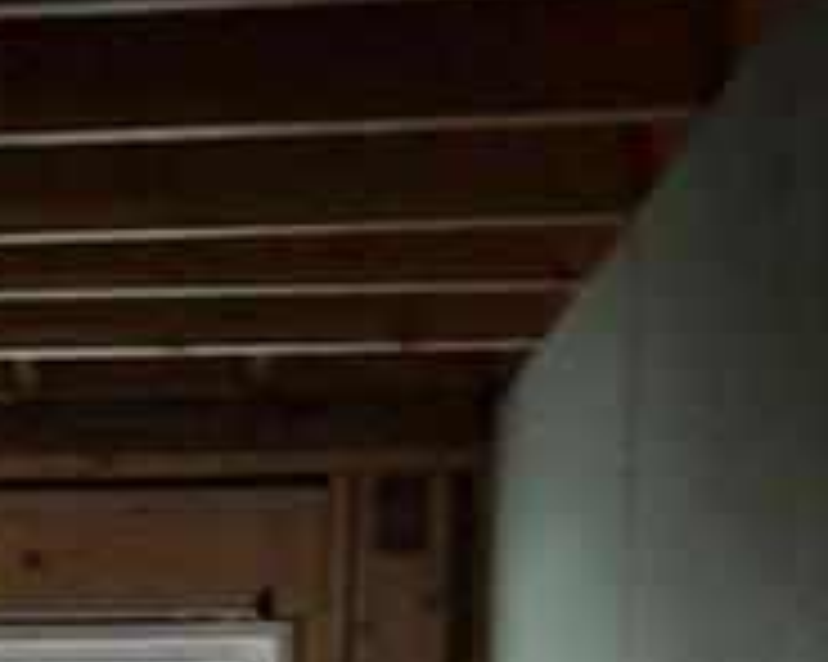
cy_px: 1342
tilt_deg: -7.4
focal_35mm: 106
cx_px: -32
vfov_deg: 12.7
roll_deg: +1.3
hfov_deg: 17.6
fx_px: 2596
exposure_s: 1/30
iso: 1000
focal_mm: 5.7
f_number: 1.5
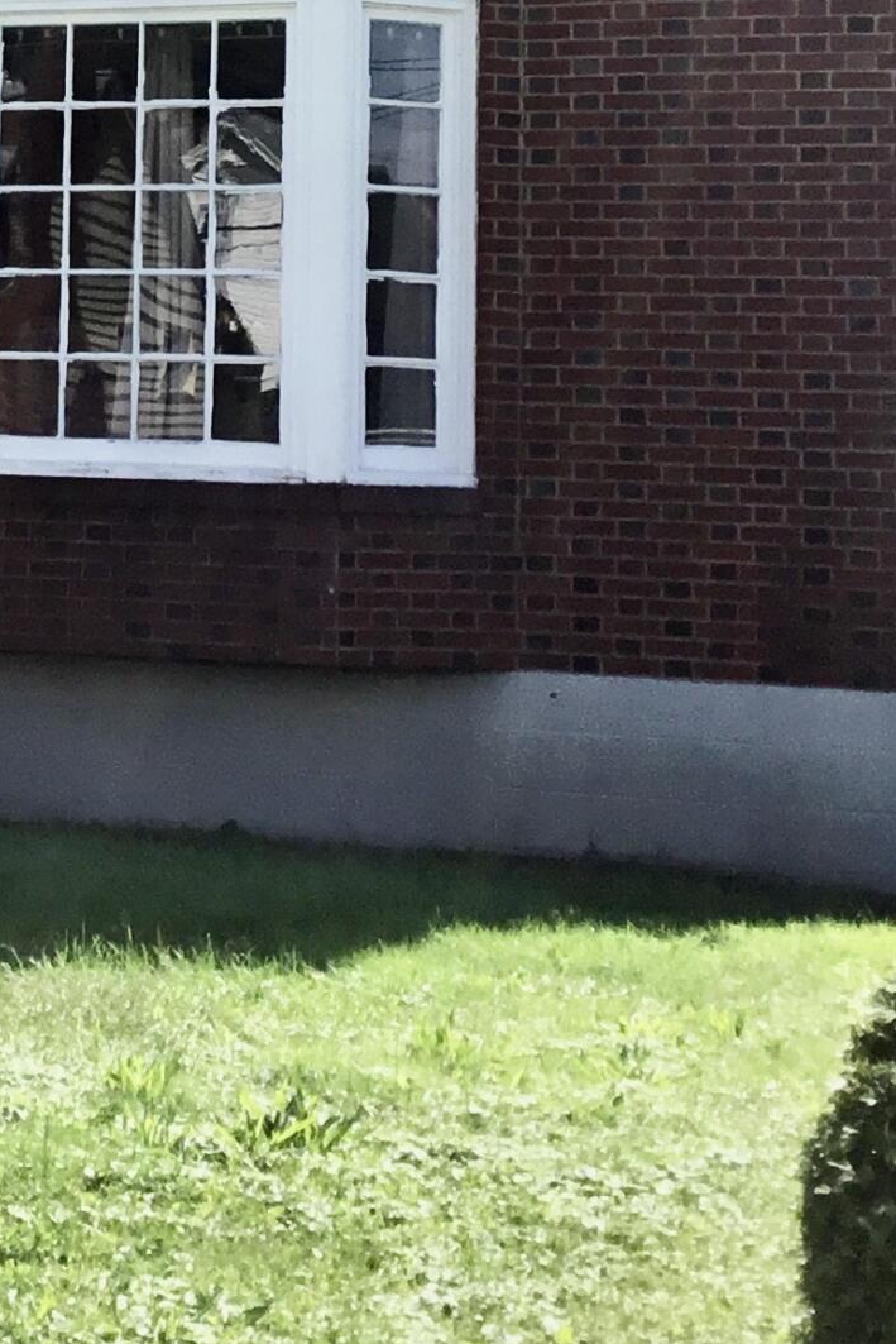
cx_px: -135
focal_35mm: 91
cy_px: 47
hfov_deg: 14.6
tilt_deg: +6.5
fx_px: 3396
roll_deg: -0.7
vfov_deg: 21.7
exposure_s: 1/947
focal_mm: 3.3
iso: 25
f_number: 2.4
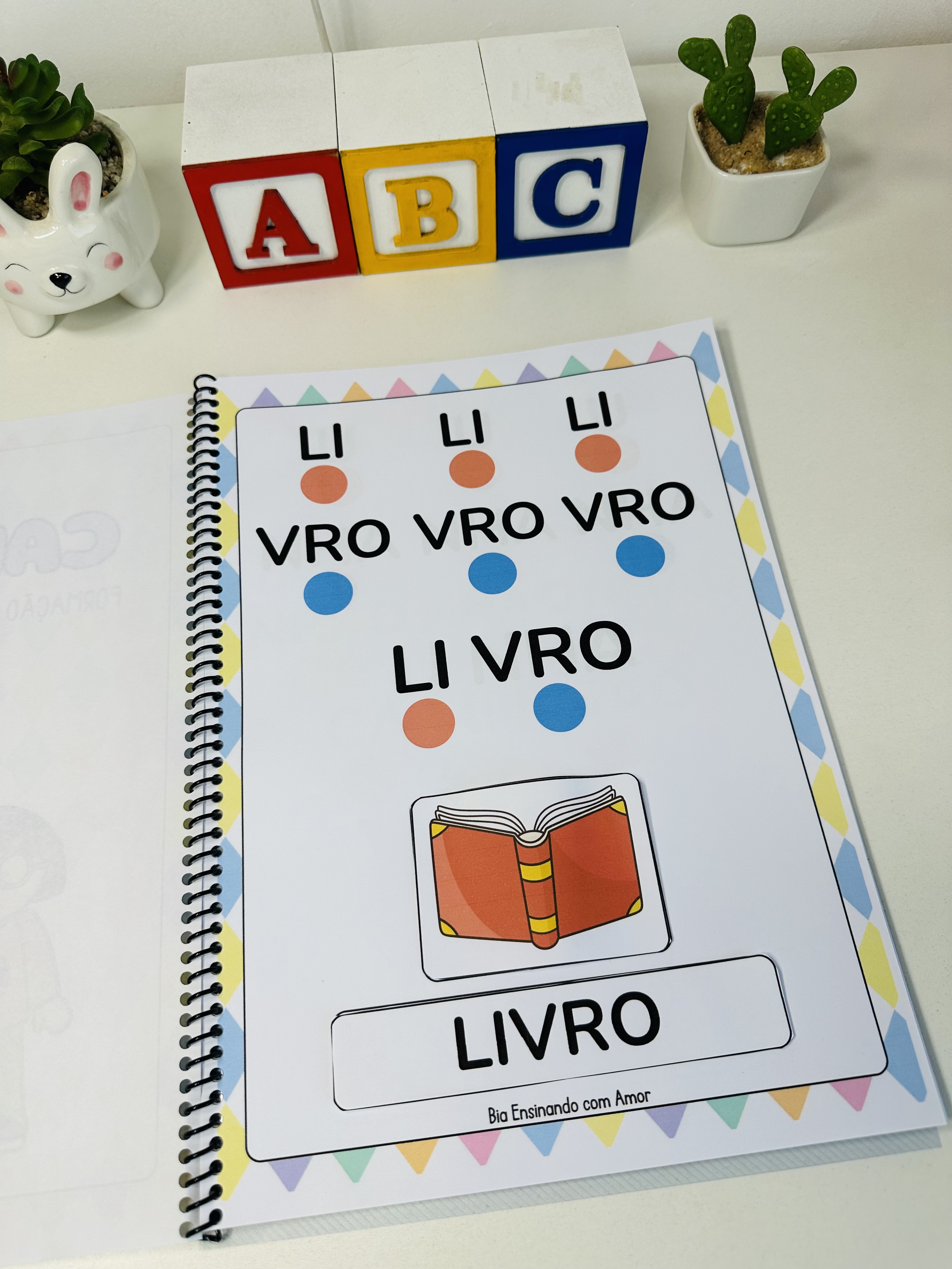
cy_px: 634
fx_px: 880
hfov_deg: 56.8
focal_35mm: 24
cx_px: 476
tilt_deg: -63.7
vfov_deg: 71.6
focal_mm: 6.86
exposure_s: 1/574
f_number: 1.78
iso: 80
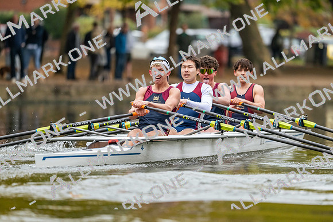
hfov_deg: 5.2
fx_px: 3701
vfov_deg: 3.4
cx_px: 166
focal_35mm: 400
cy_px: 111
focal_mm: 400
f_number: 4.5
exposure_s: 1/2500
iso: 2200
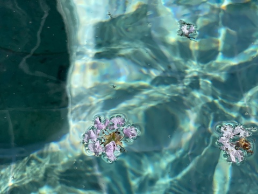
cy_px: 97
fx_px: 388
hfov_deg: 36.8
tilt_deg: -44.5
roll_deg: +0.6
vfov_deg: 28.0
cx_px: 129
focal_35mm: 52
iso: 25
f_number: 2
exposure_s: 1/2179
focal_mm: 6
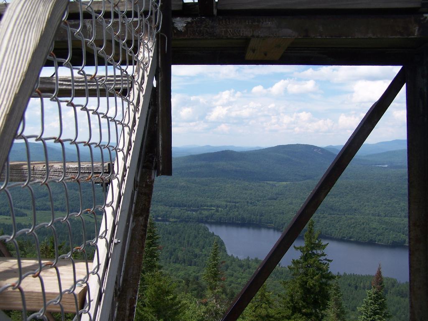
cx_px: 214
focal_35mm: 38
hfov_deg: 49.0
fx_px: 470
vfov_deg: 37.7
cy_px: 160
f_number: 4
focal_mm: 6.3
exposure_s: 1/800
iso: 80
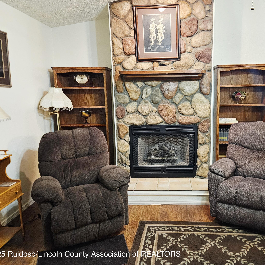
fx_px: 243
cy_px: 130
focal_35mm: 28
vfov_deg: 57.3
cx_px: 164
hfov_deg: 56.7
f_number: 1.8
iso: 640
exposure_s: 1/60.2
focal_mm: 5.4
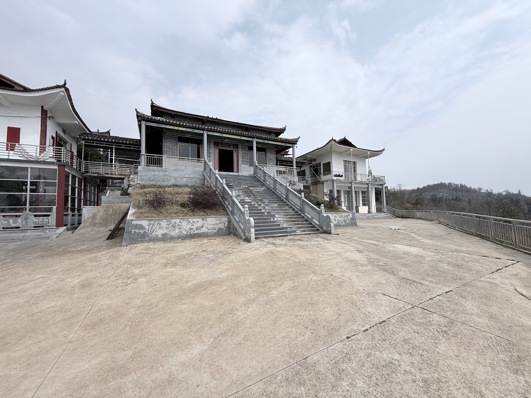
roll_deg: +2.4
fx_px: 215
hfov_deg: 102.1
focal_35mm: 14
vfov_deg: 85.7
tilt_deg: +5.1
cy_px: 199
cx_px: 266
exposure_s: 1/3289
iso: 50
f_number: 2.2
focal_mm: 2.22
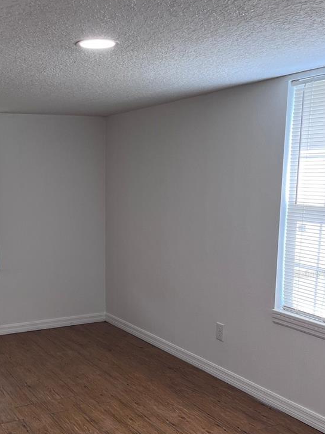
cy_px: 274
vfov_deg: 43.5
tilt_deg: -9.7
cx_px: 66
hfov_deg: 32.7
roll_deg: +1.3
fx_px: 539
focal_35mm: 43
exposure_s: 1/120
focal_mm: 5.1
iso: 80
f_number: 1.6
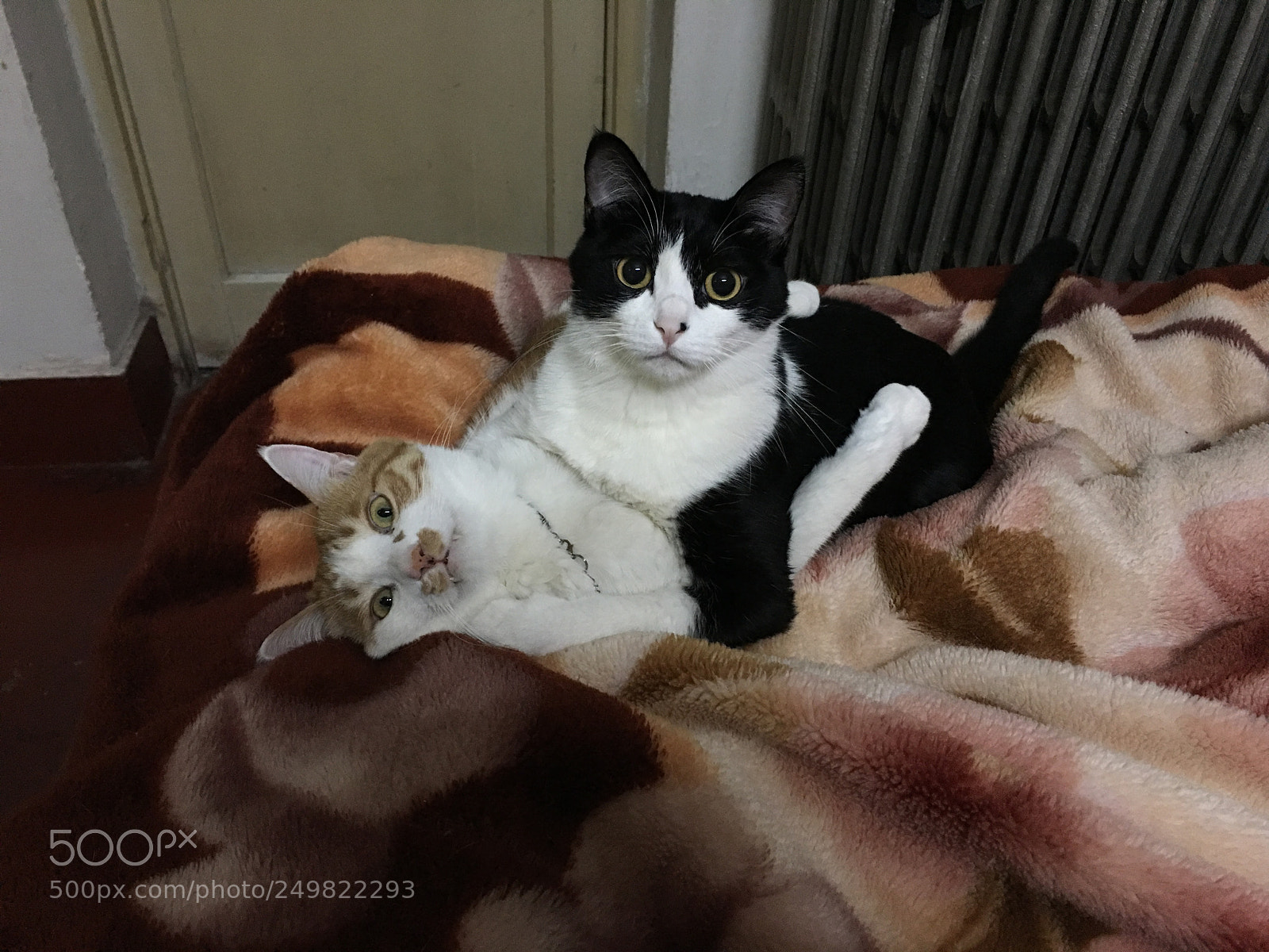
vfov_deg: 48.2
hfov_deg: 61.7
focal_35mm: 29
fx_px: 1063
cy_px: 476
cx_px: 634
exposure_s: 1/10
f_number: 2.2
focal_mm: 4.15
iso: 100
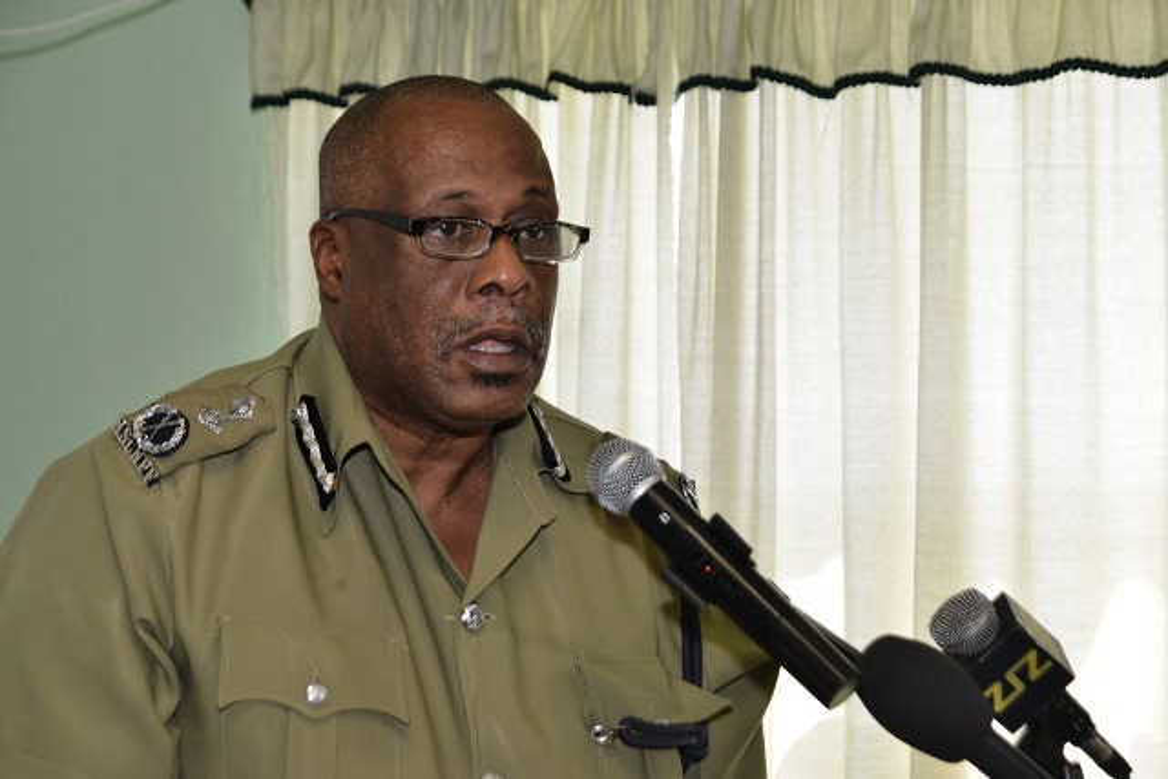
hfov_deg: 35.6
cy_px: 390
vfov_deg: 24.2
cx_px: 584
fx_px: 1817
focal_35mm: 56
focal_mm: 56
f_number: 7.1
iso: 500
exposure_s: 1/80
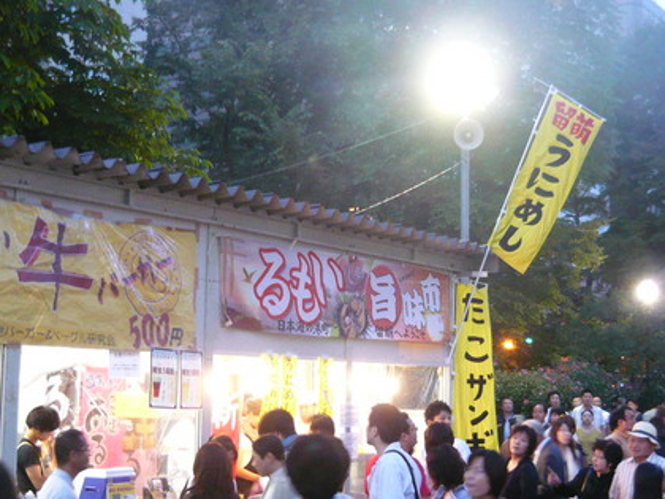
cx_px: 332
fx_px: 1114
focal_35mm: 58
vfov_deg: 25.2
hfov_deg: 33.2
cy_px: 250
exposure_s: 1/8
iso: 400
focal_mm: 6
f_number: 2.9
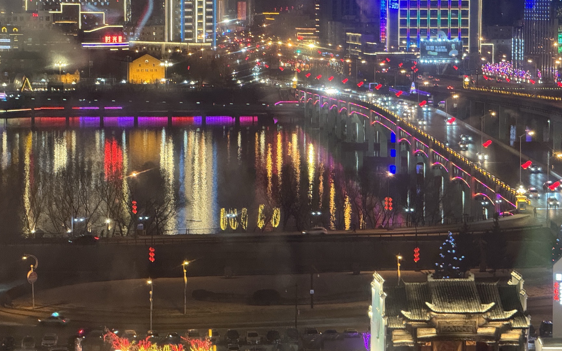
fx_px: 2267
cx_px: 317
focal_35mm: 148
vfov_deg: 8.9
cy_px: 127
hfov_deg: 14.1
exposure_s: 1/33
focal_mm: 15.66
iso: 640
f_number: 2.8
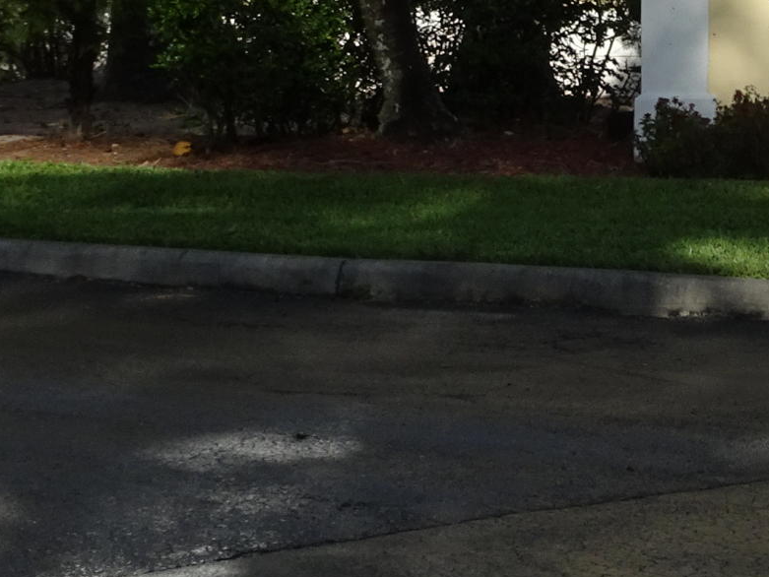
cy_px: -255
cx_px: 1048
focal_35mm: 169
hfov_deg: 11.3
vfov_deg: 8.6
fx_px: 3755
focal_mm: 7.58
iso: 80
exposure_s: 1/800
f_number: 4.5
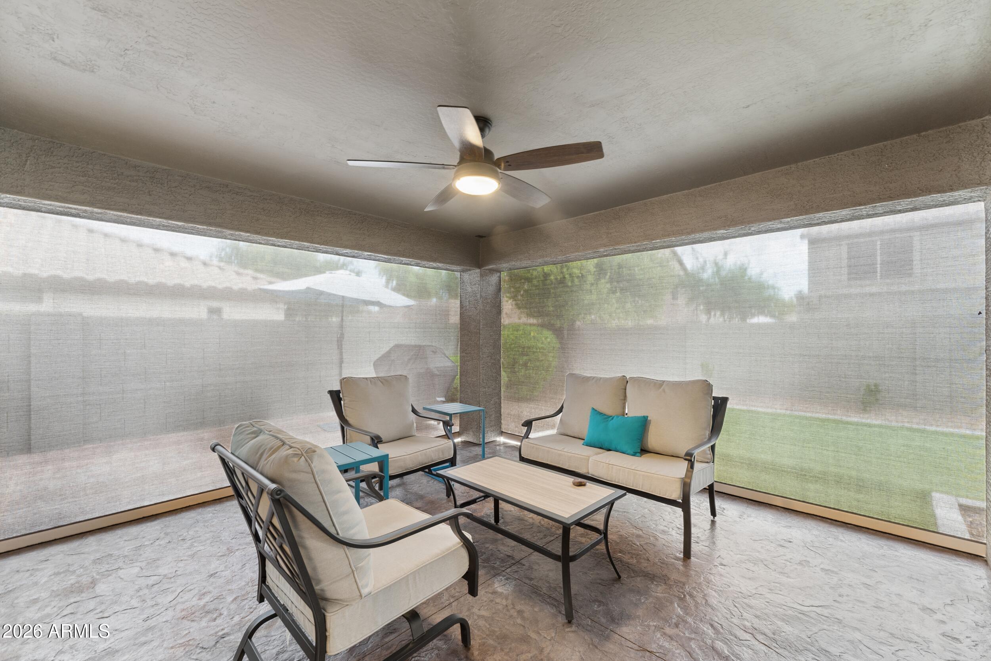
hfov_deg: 104.3
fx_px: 385
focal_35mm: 14
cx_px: 496
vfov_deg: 81.2
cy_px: 330
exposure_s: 1/1.67
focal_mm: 14
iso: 320
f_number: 9
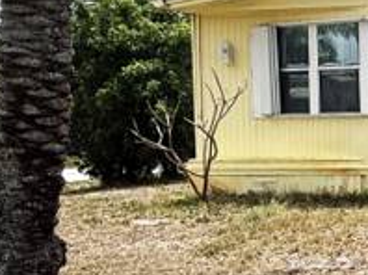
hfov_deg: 23.8
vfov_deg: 21.6
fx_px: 722
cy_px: 140
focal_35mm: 68
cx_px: 524
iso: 50
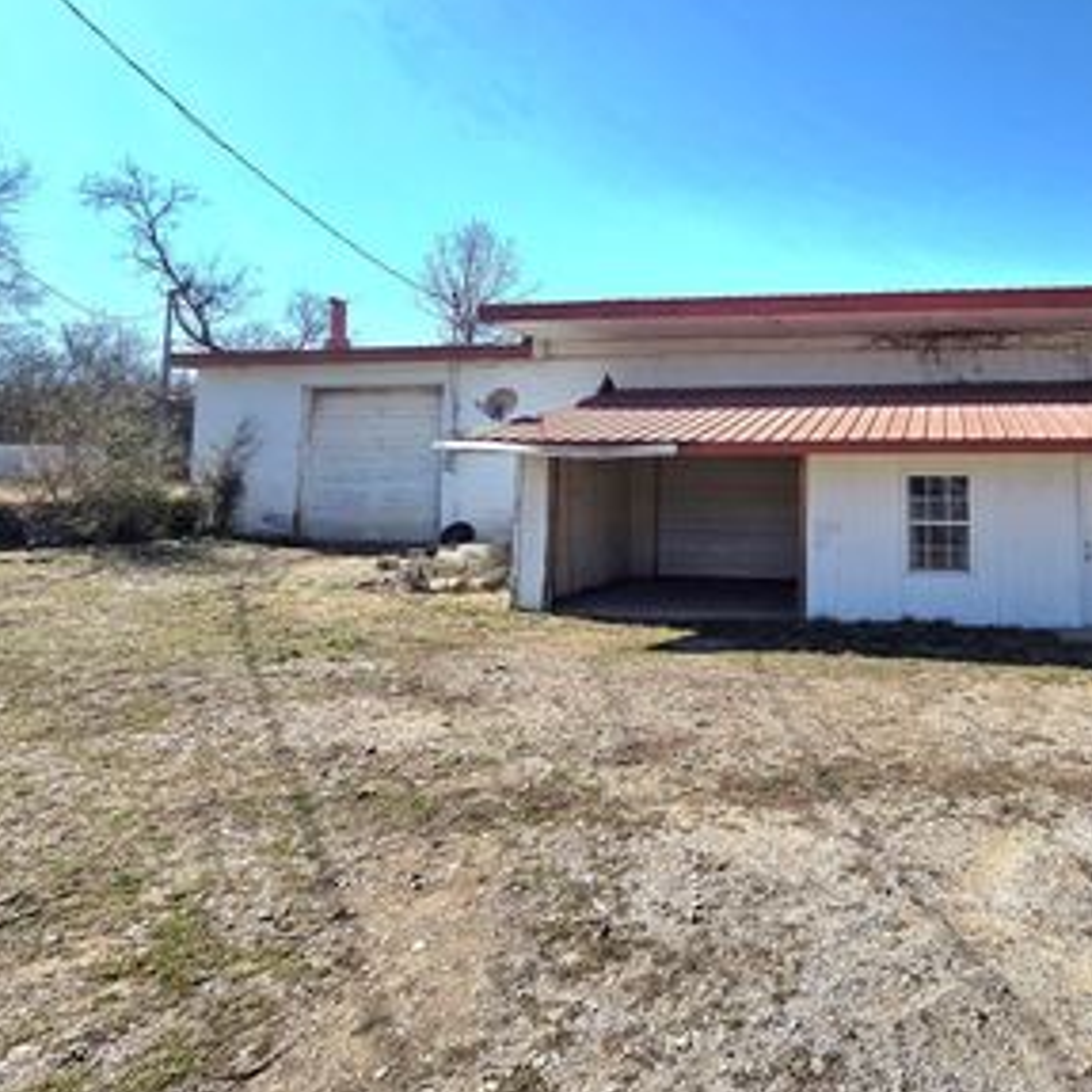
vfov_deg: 73.9
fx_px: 714
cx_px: 818
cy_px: 428
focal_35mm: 20
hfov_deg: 69.9
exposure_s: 1/2500
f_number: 2.2
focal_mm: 2.2
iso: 50
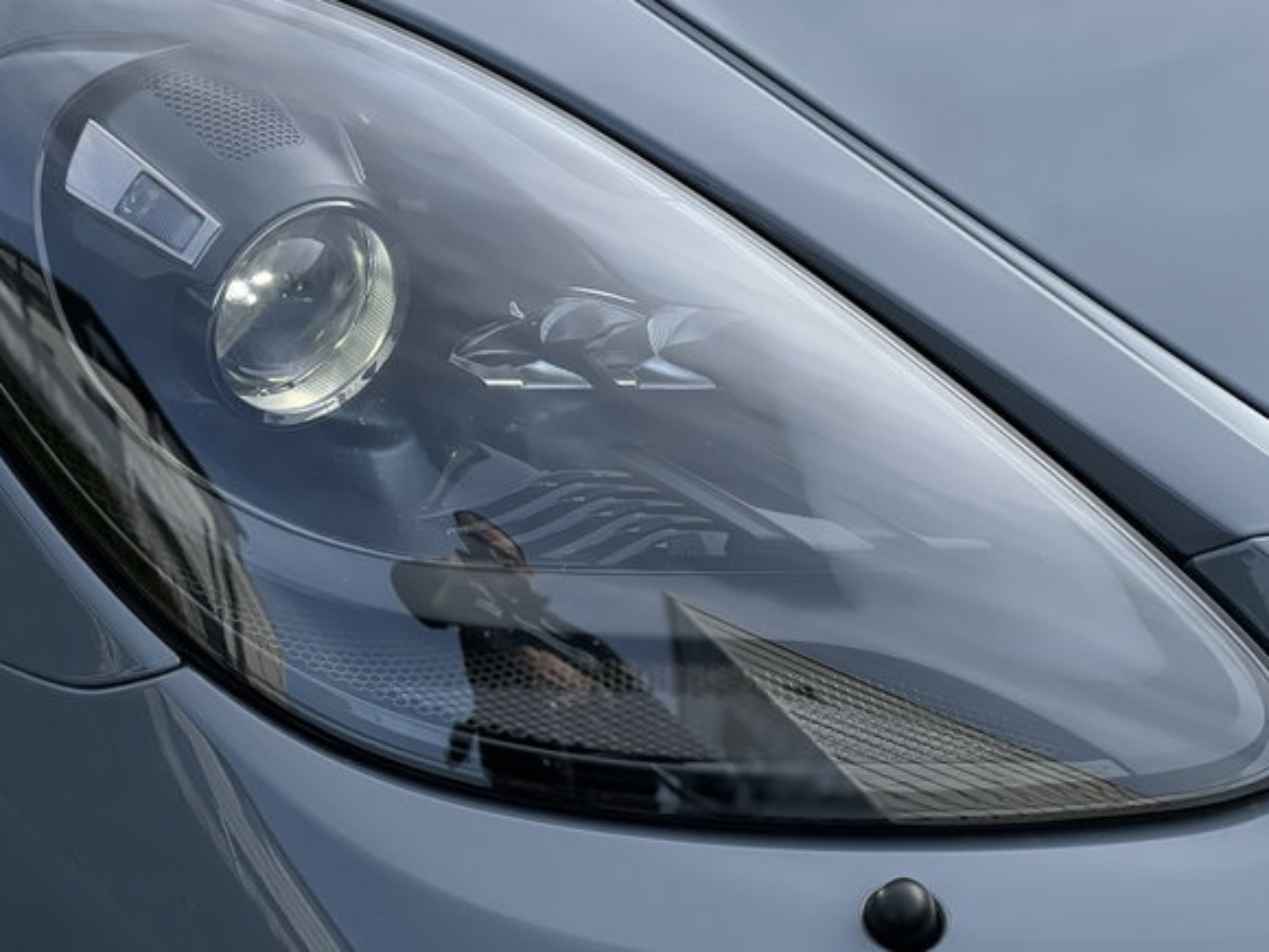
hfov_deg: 19.2
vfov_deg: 14.5
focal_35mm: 102
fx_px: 3739
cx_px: 488
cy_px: 409
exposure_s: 1/356
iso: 32
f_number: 2.8
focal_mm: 9
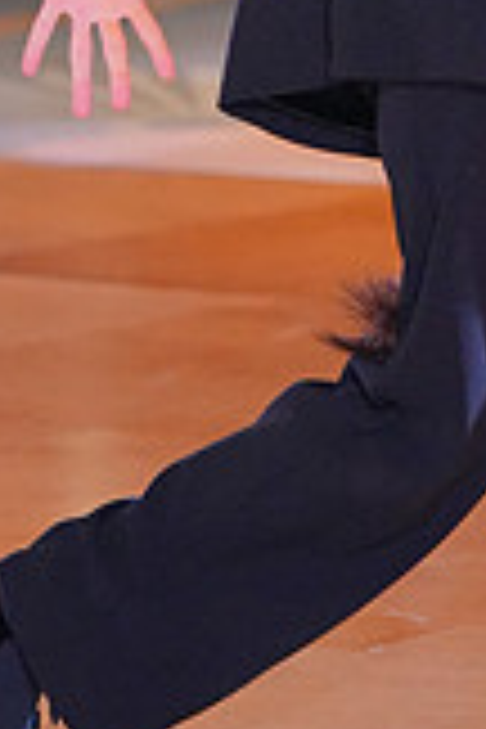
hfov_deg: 2.9
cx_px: 749
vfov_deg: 4.4
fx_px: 9557
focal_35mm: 472
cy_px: -202
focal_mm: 132
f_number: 3.5
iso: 5000
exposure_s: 1/500
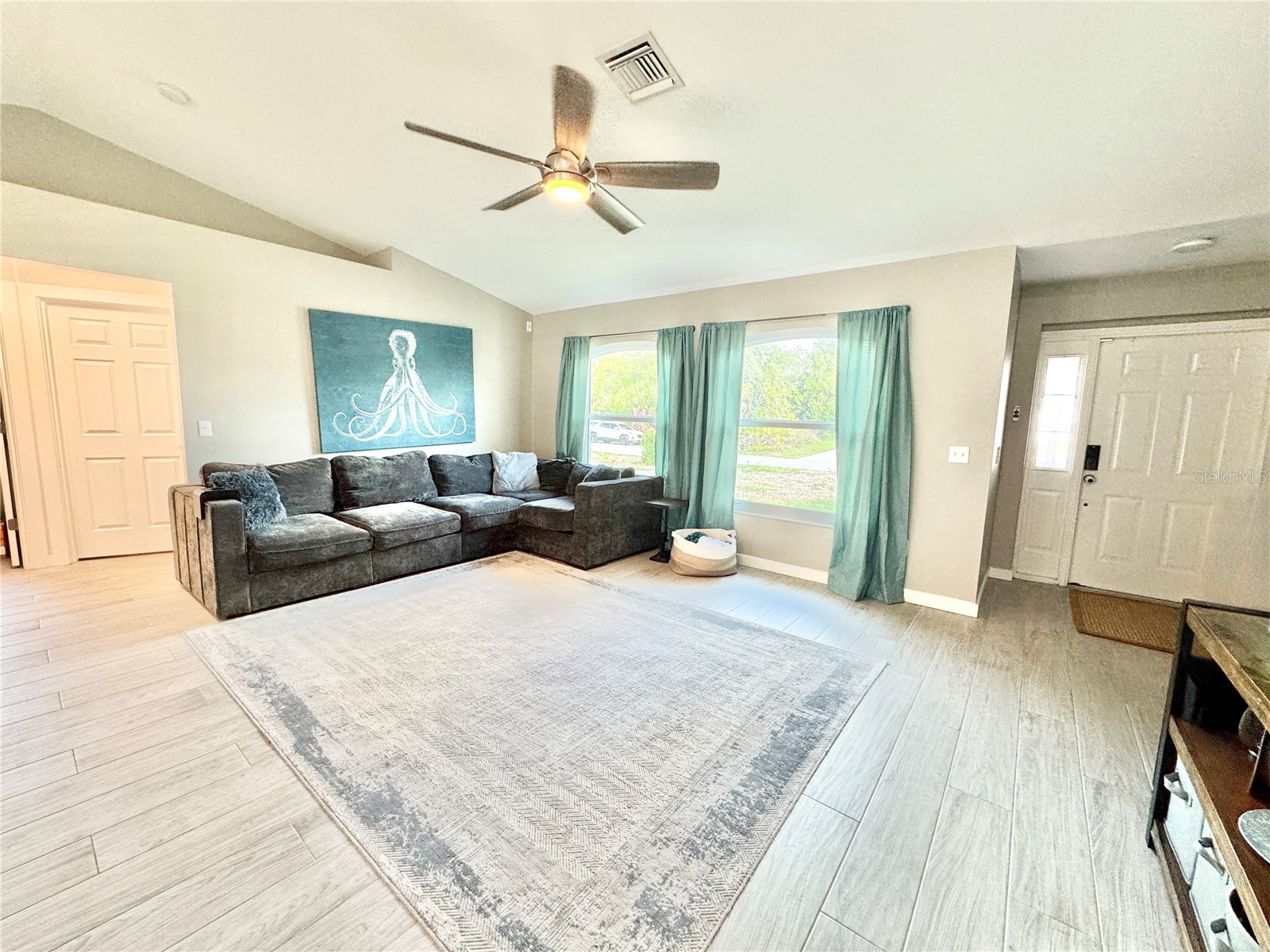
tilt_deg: -7.0
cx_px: 635
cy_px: 476
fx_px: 514
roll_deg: -1.4
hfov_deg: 102.1
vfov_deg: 85.7
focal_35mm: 14
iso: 250
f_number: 2.2
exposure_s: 1/120
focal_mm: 2.22
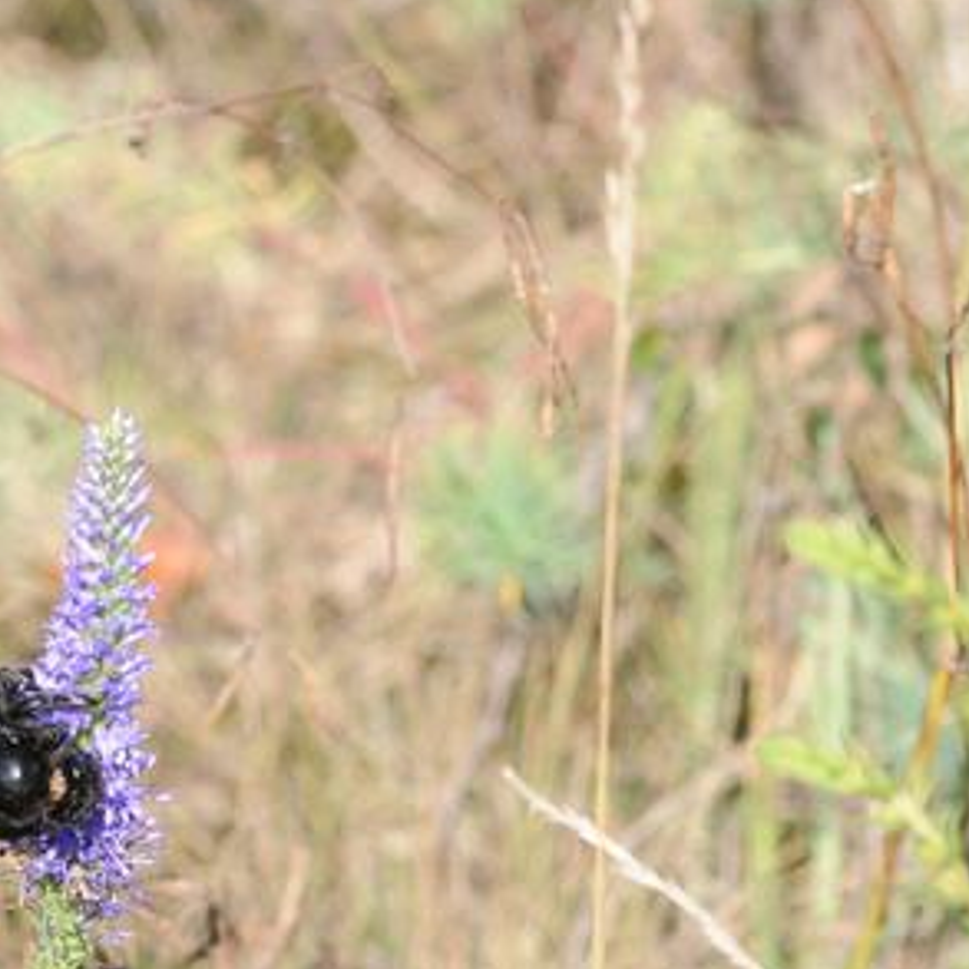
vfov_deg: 4.0
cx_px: 2
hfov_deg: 4.0
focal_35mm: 439
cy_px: 777
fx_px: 13916
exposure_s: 1/400
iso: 400
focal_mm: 105
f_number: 10
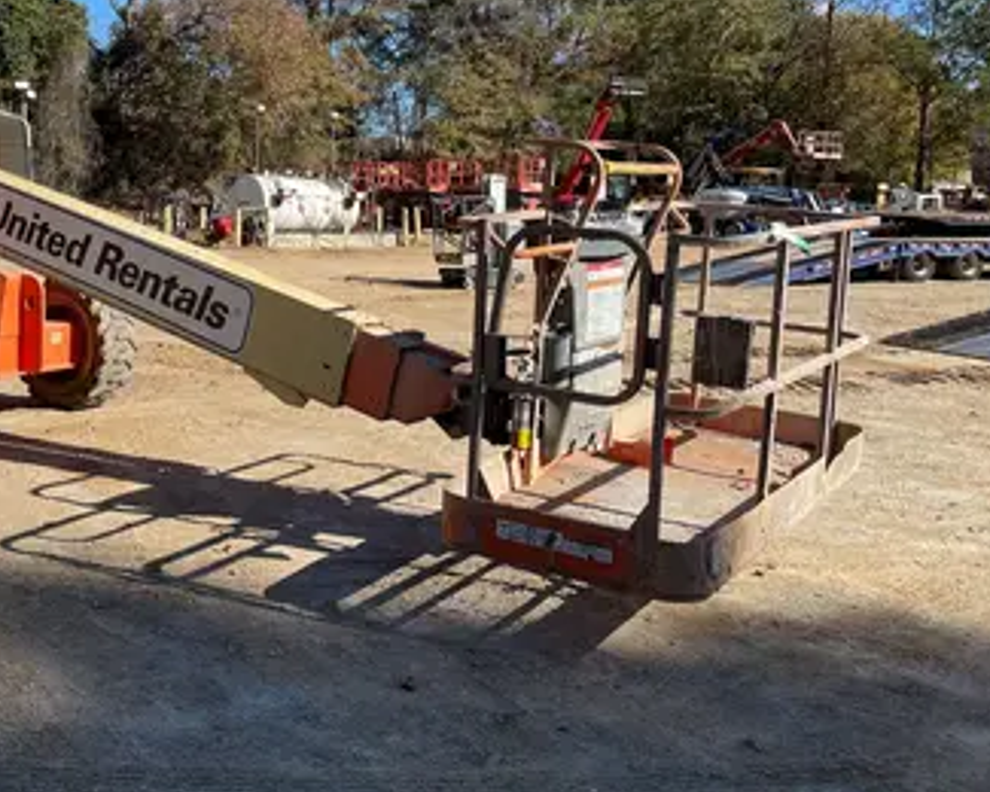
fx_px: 1260
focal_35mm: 43
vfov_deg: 34.5
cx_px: 241
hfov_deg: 41.6
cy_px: 254
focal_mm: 4.2
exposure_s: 1/2618
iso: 32
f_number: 1.6
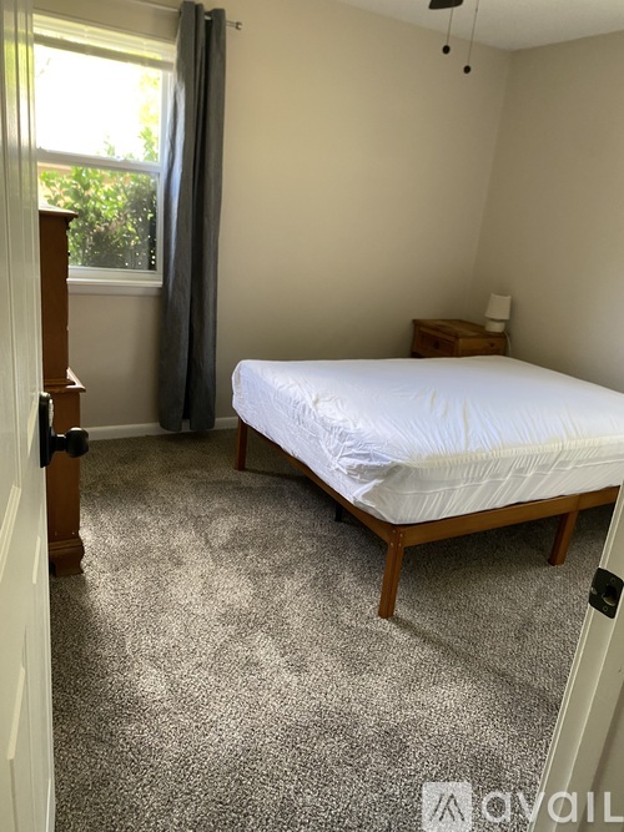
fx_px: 625
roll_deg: -6.2
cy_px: 416
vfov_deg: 67.3
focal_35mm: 26
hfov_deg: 53.0
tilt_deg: -16.1
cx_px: 312
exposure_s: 1/60
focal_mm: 4.25
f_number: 1.8
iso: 250
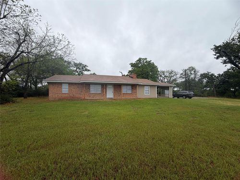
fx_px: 97
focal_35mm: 14
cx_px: 120
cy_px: 90
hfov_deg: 102.1
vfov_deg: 85.7
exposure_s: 1/502
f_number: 2.2
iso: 50
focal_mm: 2.22
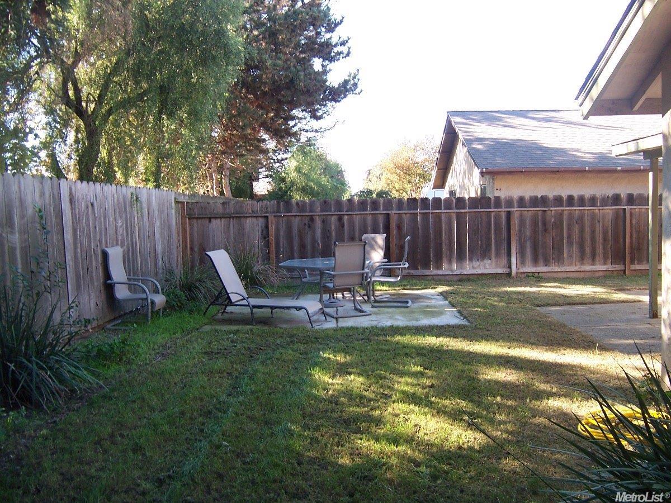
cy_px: 252
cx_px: 336
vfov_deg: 42.9
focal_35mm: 33
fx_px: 640
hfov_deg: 55.4
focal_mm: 5.5
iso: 80
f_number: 3.4
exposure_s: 1/60
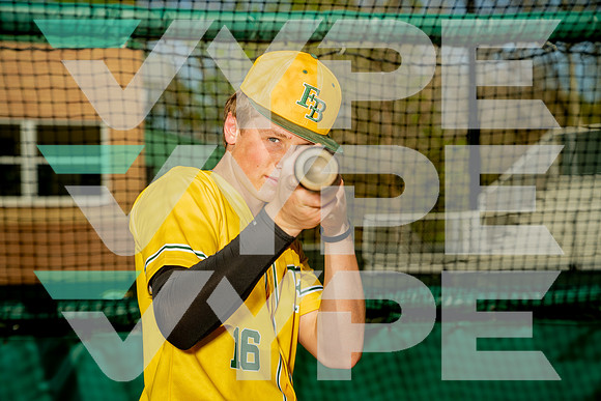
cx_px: 300
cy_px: 200
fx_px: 1169
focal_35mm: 70
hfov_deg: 28.8
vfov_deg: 19.5
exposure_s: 1/250
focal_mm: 70
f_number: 4.5
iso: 100
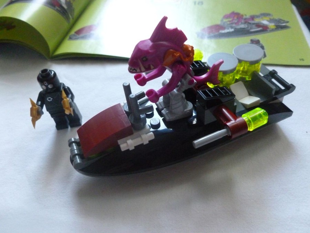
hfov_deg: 63.4
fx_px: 251
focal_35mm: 28
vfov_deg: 49.7
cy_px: 116
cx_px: 155
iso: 800
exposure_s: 1/50
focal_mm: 5
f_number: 3.3
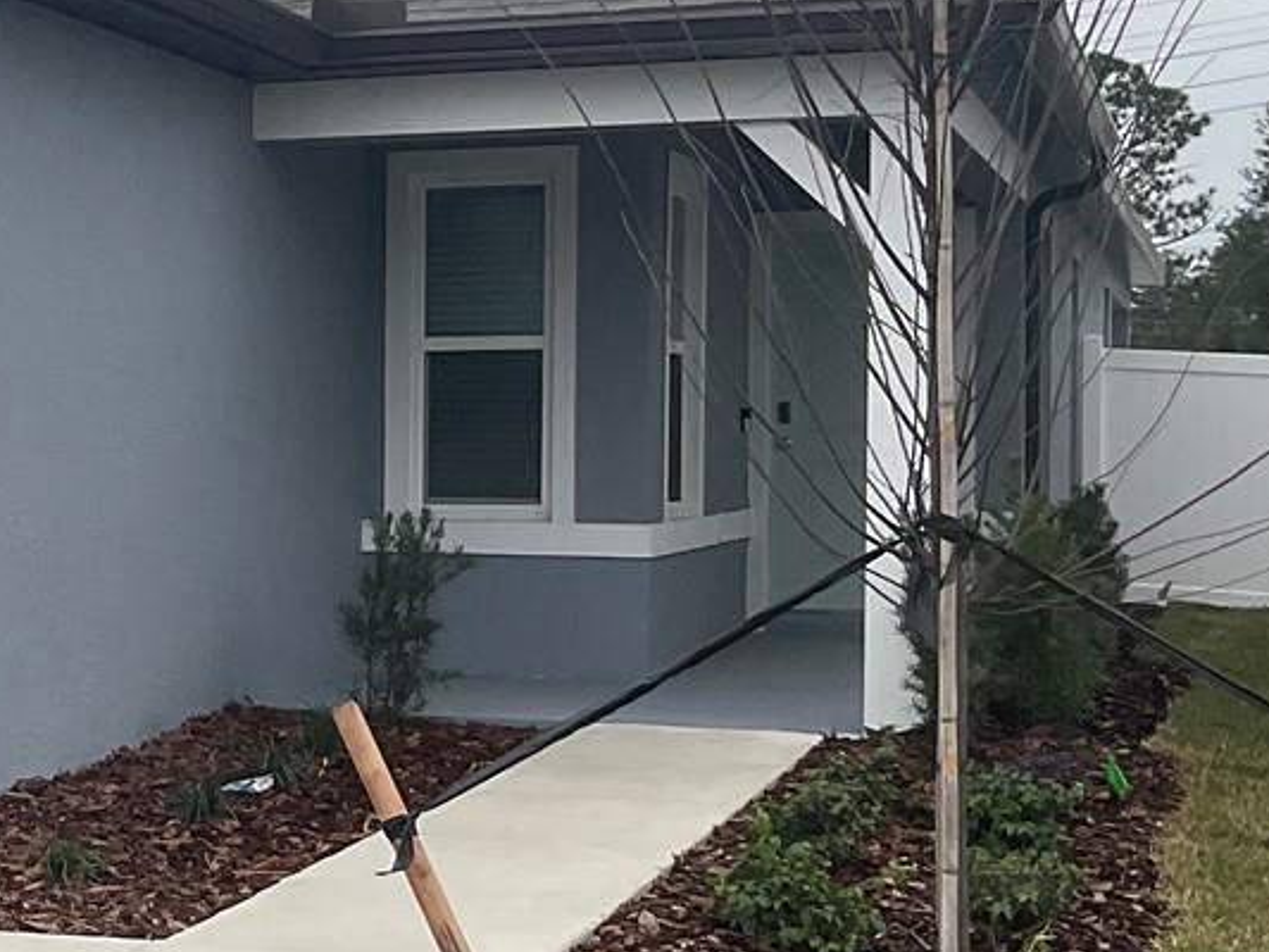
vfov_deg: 17.0
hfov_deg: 21.2
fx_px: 3190
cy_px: 497
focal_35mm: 87
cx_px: -181
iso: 16
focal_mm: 3
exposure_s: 1/1451
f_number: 1.8
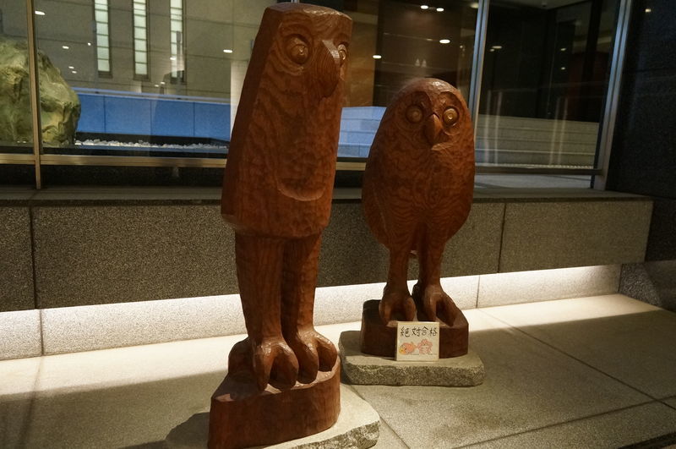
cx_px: 338
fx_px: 506
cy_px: 224
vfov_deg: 47.8
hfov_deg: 67.5
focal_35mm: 27
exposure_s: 1/160
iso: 3200
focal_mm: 18
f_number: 4
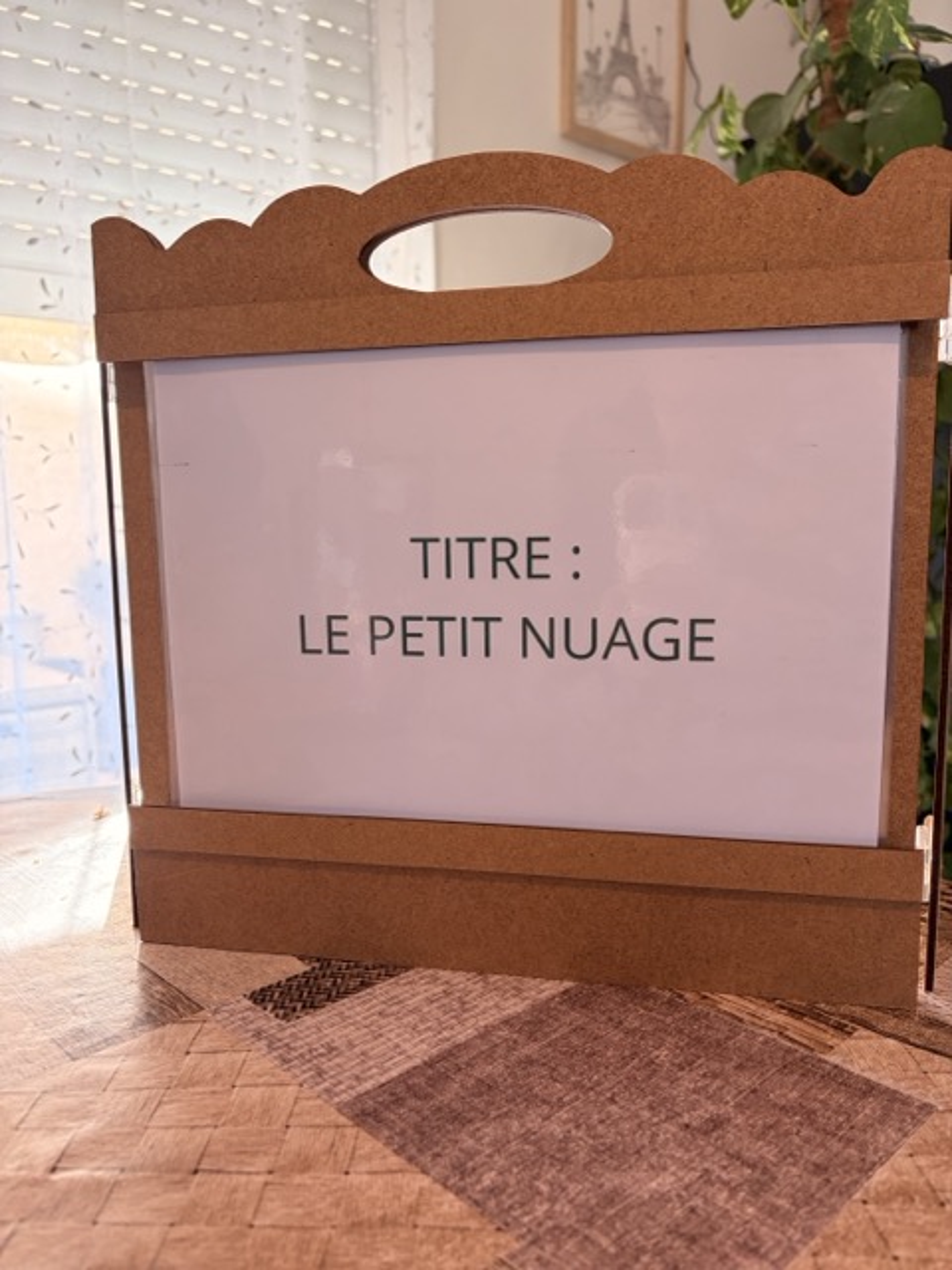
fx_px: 953
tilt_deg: -7.4
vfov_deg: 67.3
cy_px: 635
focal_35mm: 26
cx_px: 476
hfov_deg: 53.1
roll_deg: +1.4
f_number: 1.6
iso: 100
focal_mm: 5.96
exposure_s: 1/100
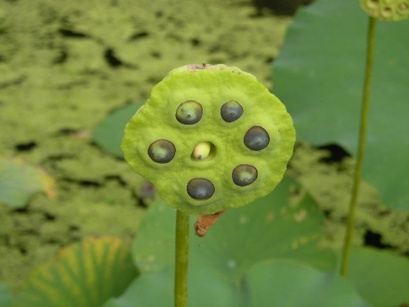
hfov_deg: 18.7
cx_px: 204
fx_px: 1241
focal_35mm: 105
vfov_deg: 14.1
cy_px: 154
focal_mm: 17.1
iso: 64
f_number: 4.7
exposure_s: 1/92.4
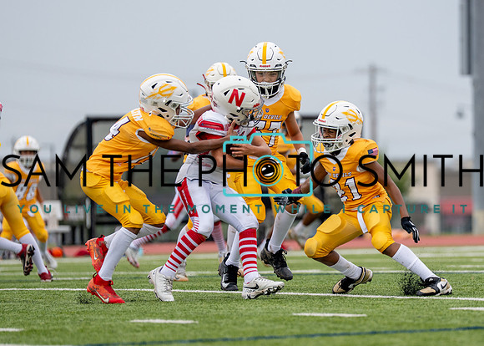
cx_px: 338
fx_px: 4453
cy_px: 194
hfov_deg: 6.2
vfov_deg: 4.4
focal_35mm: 324
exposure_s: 1/3200
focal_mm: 200
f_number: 2.8
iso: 250
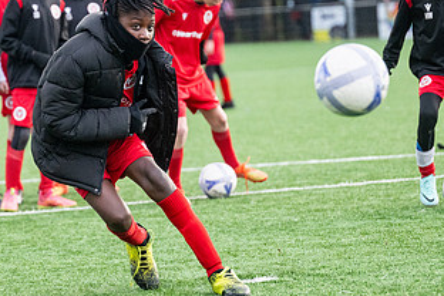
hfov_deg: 7.9
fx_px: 3206
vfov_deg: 5.3
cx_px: 74
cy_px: 88
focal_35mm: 260
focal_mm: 140
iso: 2000
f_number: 4
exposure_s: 1/1600
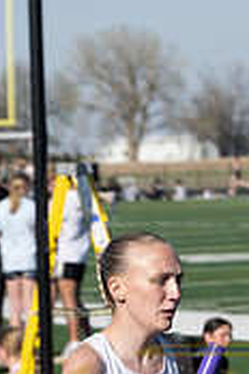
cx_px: 176
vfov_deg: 6.7
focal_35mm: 305
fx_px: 3164
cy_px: 481
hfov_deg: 4.5
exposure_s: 1/1000
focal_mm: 79
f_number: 4.5
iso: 100
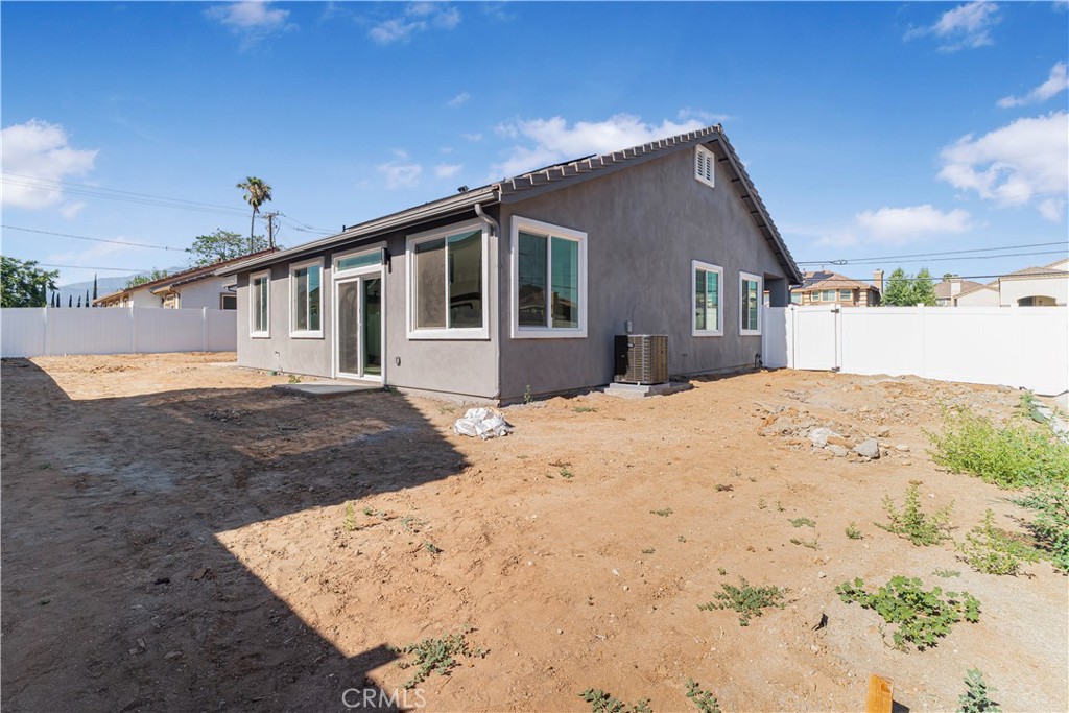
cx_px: 534
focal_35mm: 16
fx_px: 481
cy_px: 356
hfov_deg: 96.0
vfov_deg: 73.1
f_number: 10
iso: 100
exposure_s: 1/10
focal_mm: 10.8
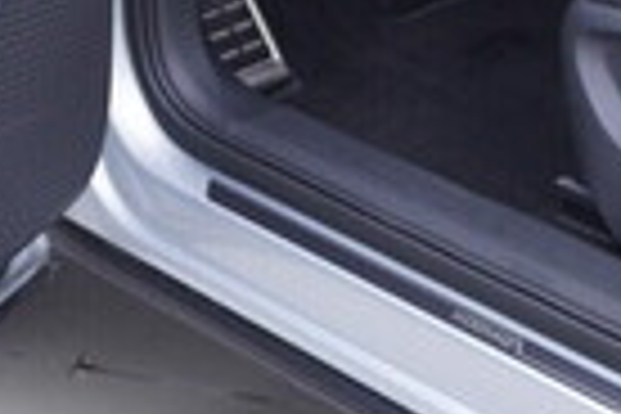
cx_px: 194
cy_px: -371
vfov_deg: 9.1
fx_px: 2467
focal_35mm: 143
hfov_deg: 14.3
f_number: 2.8
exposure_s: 1/40
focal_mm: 24
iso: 160
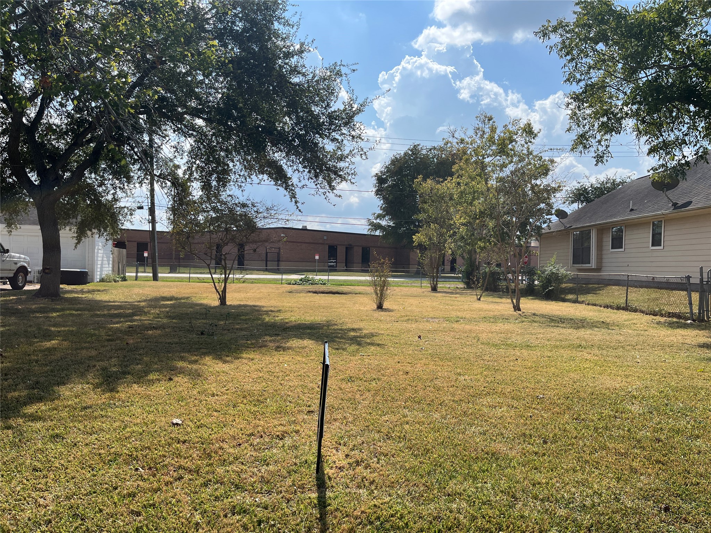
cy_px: 266
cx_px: 356
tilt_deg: -0.6
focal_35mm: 26
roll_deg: -1.0
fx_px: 534
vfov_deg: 53.1
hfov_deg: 67.3
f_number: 1.6
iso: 50
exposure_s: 1/4854
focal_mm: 5.1
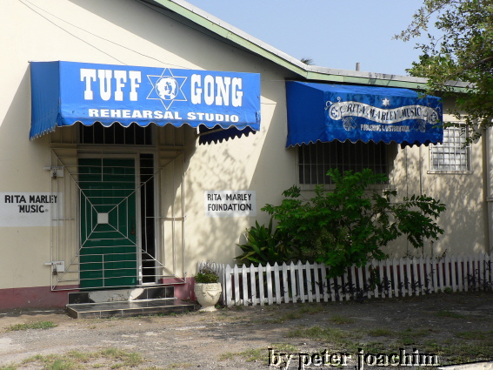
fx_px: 726
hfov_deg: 37.5
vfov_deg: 28.6
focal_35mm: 51
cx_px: 246
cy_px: 185
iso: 64
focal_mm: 8.8
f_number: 4.5
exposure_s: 1/400
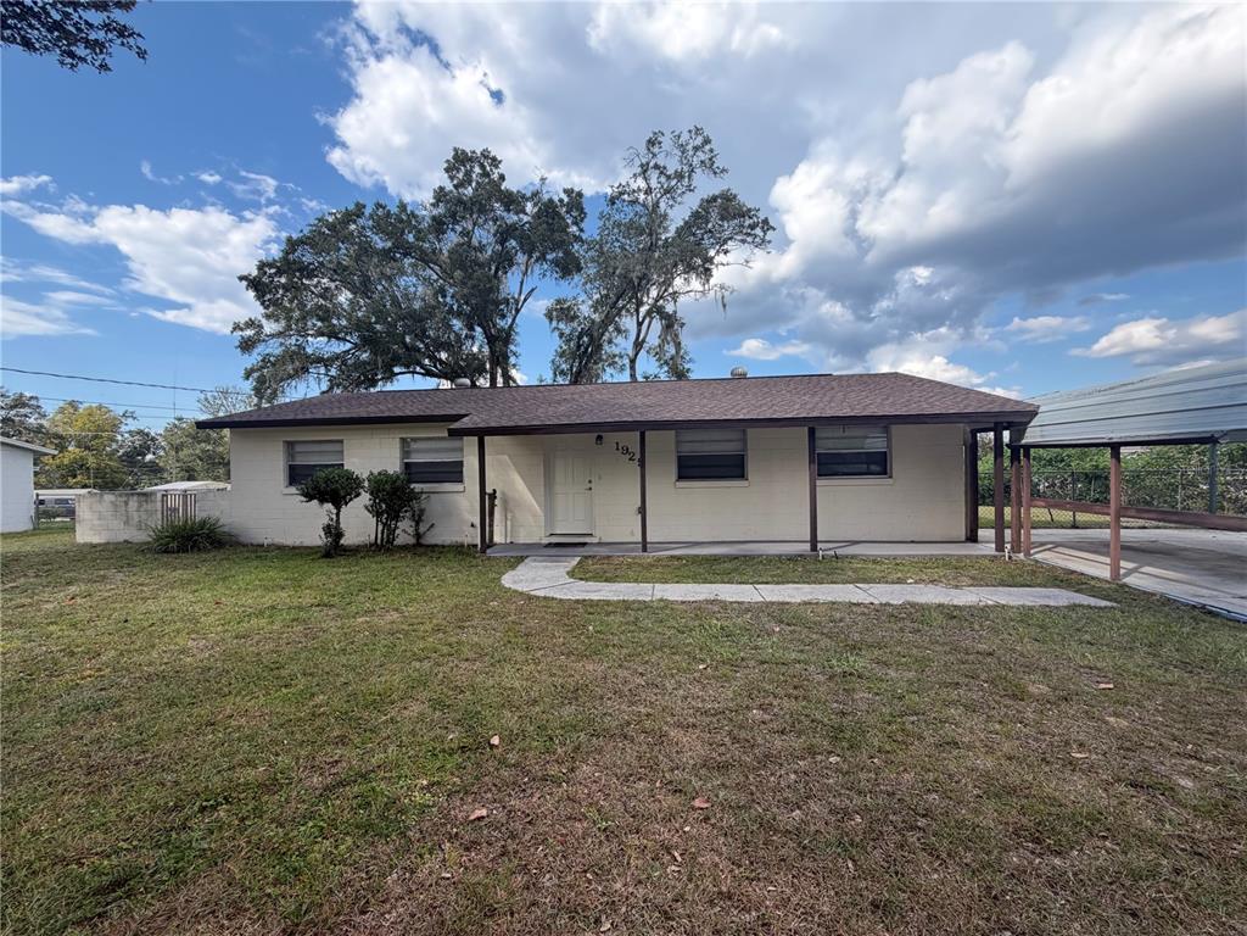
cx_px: 624
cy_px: 468
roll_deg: +0.8
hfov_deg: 102.1
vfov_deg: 85.7
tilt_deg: -0.4
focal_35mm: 14
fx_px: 504
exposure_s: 1/502
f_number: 2.2
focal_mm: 2.22
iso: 64
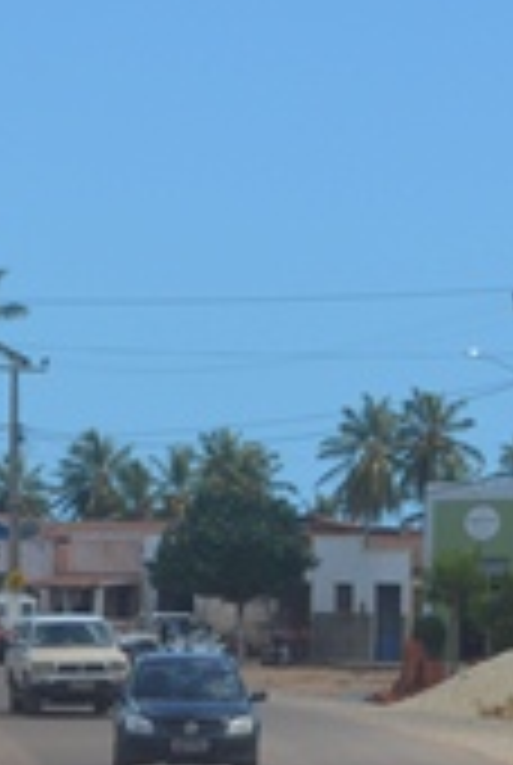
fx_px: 4321
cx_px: 540
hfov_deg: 6.8
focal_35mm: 203
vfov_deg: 10.1
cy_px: 358
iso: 100
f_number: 8
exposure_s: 1/250
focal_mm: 36
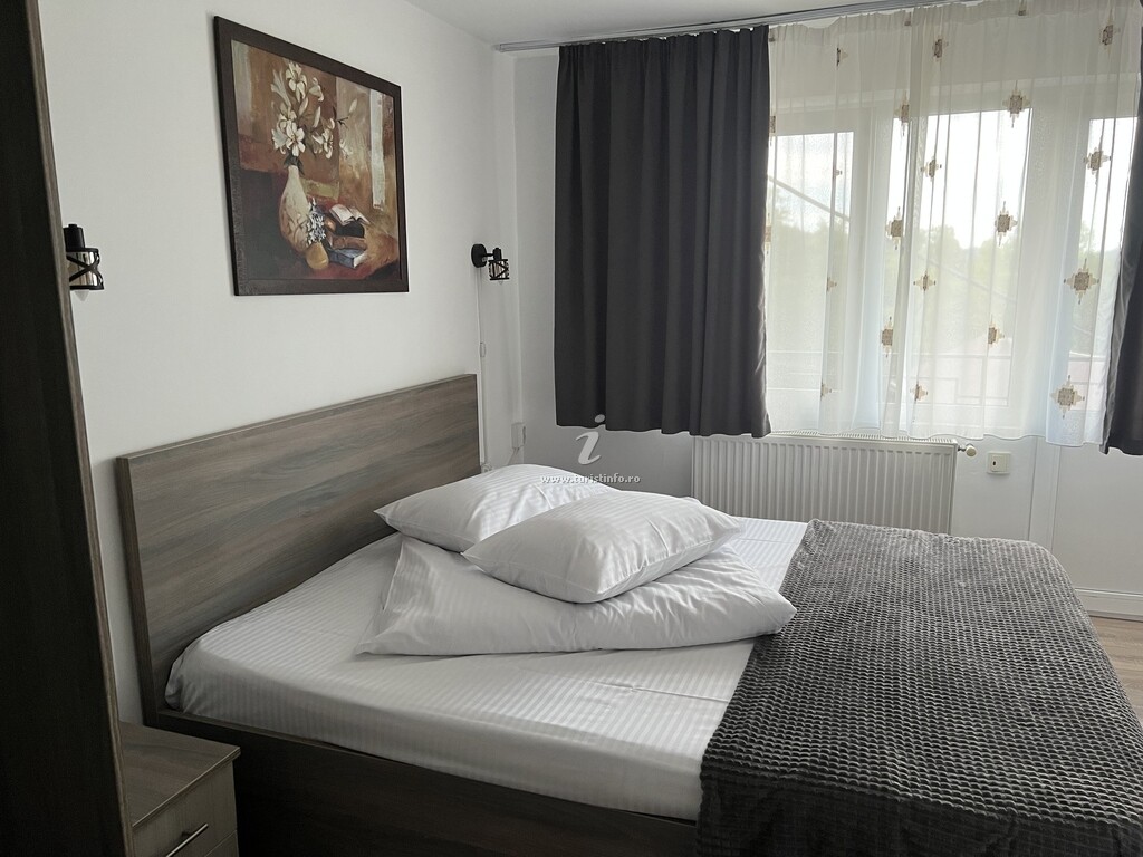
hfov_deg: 67.3
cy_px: 428
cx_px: 572
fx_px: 859
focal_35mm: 26
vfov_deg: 53.1
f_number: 1.5
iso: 125
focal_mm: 5.7
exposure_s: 1/75
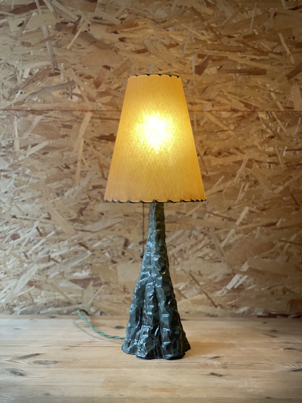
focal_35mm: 52
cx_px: 151
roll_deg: +0.4
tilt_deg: -3.0
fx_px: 605
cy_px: 202
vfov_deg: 36.8
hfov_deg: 28.0
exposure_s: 1/120
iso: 200
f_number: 2
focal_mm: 6
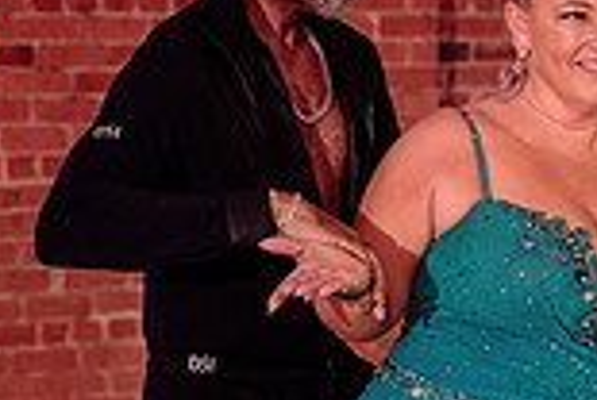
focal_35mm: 157
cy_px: 434
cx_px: 18
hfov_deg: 12.9
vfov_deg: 8.7
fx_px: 2609
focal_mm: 34
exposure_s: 1/400
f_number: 2
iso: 800
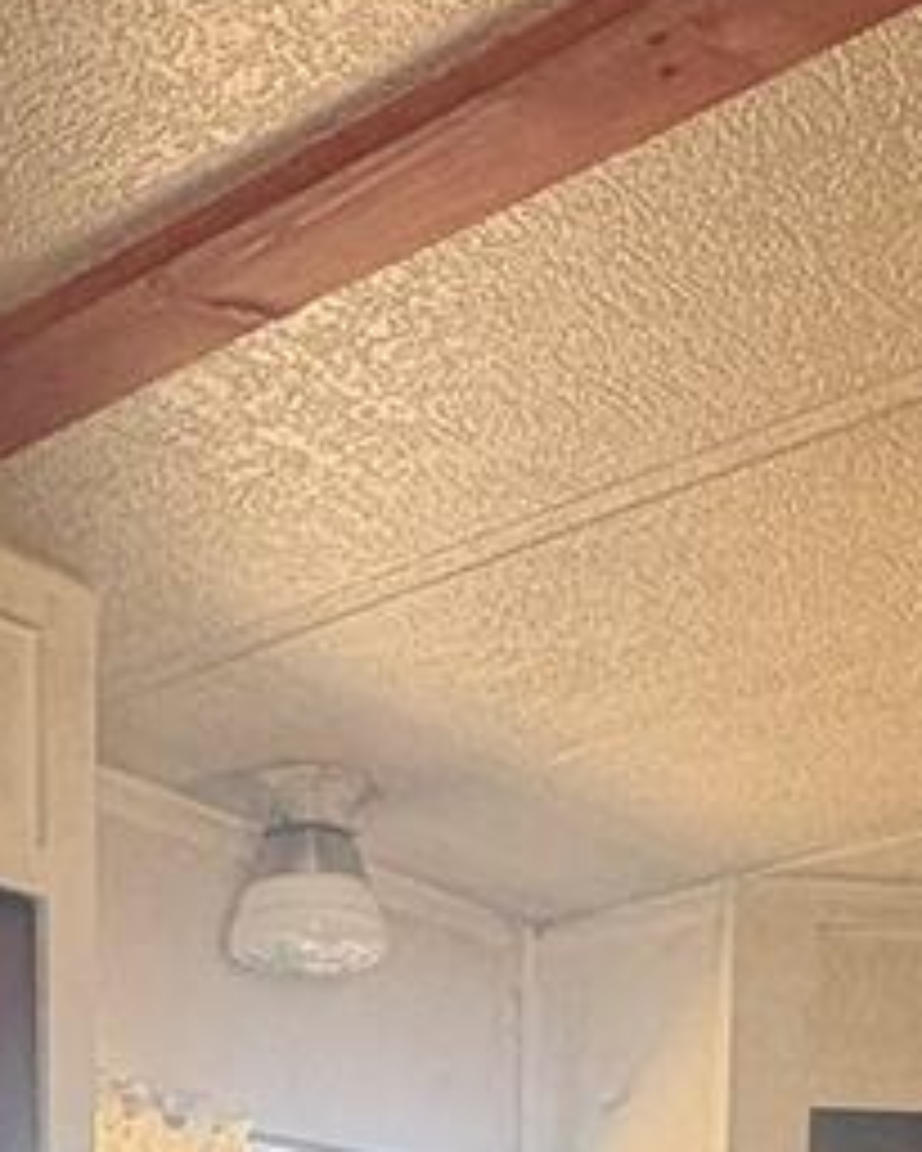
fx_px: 2182
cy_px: 1917
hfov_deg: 23.9
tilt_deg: -7.8
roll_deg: -1.7
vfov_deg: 22.0
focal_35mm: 64
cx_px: 423
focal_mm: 2.22
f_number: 2.2
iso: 125
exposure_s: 1/99
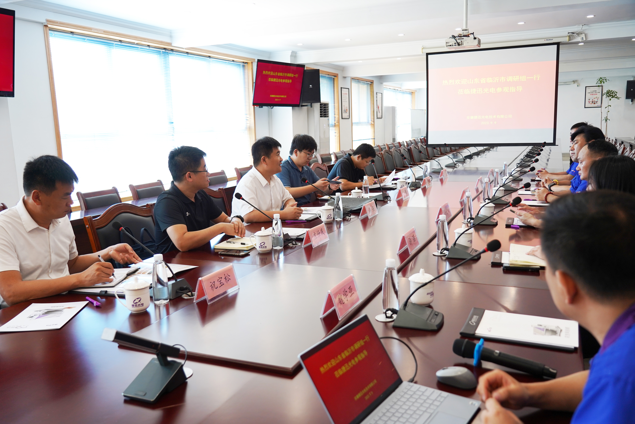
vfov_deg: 43.6
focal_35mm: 30
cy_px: 212
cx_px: 318
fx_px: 529
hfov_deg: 61.9
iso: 250
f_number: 4
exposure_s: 1/60
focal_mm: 30
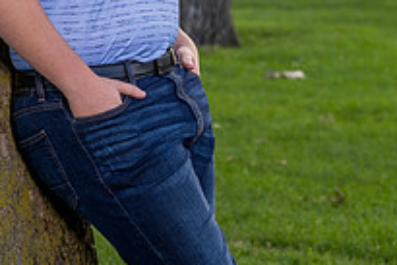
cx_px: 229
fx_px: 1876
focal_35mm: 170
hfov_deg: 12.1
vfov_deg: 8.0
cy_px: -90
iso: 250
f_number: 3.5
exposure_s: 1/160
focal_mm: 60
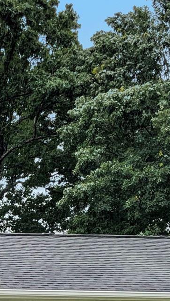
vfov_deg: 20.5
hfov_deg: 11.9
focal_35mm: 100
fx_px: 801
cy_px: 317
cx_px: -14
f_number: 1.8
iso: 16
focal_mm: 3
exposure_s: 1/627
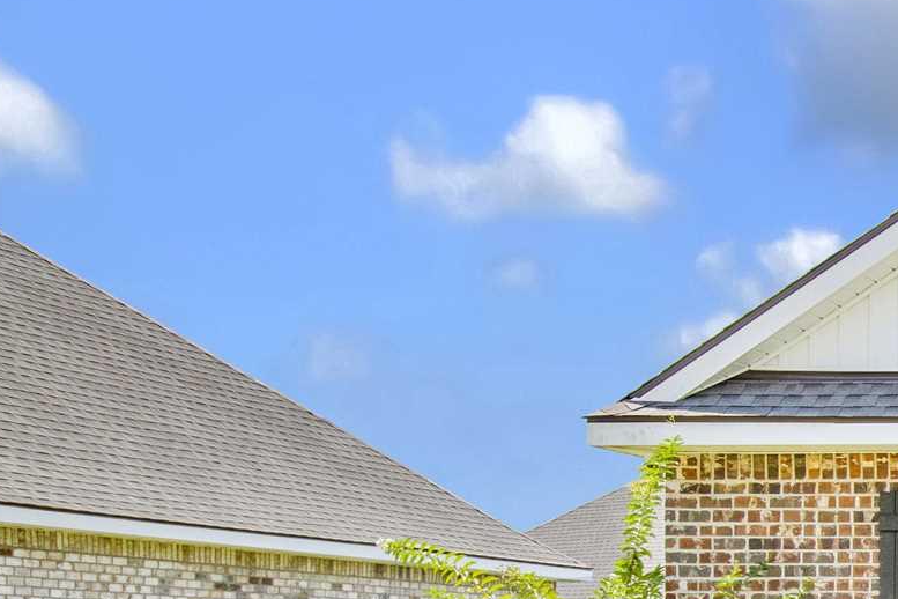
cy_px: 667
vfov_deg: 15.3
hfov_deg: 18.1
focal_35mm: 87
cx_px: 1648
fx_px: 2170
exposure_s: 1/320
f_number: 11
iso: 200
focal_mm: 22
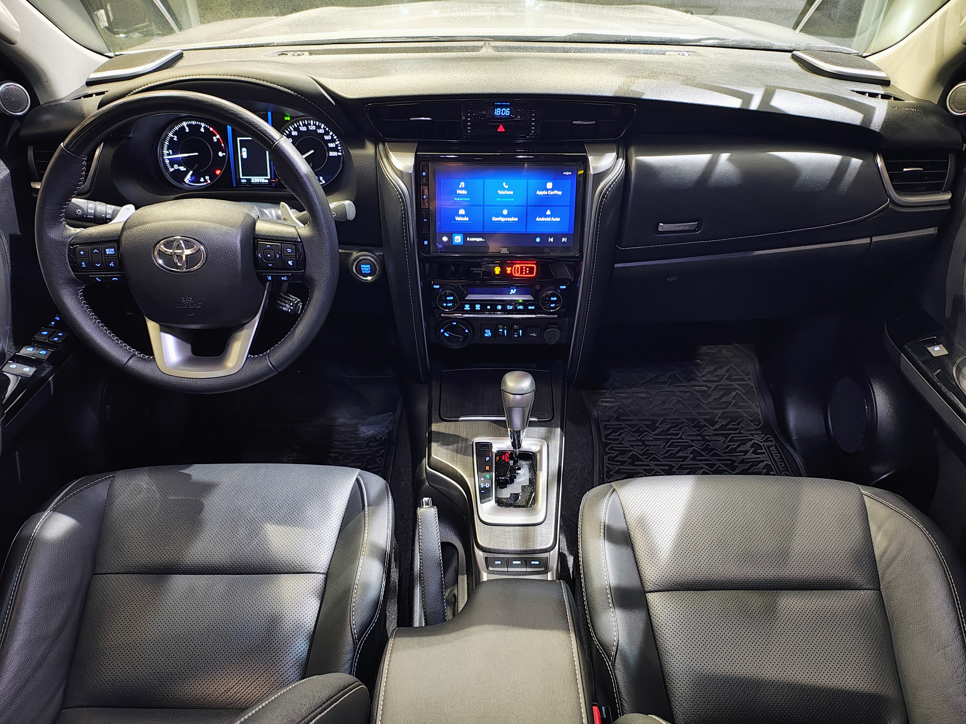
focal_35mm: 25
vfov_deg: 54.9
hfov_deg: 69.4
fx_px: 698
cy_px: 362
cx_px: 483
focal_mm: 5.89
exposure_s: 1/25
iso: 2056
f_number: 1.4
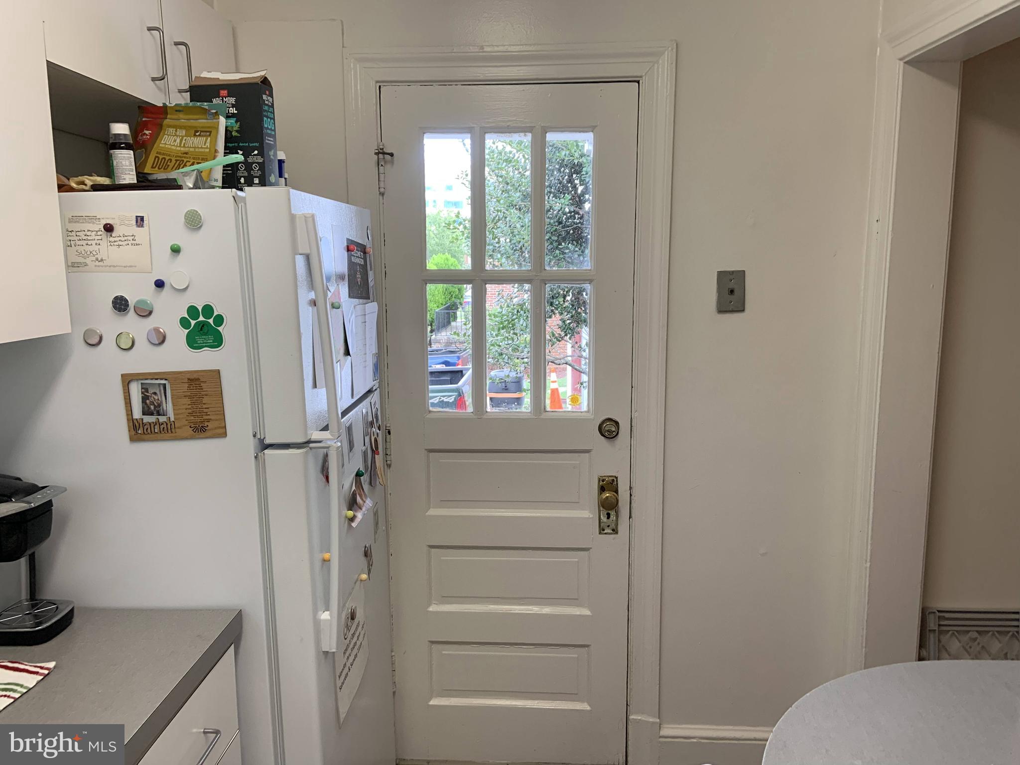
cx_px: 510
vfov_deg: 53.1
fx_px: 766
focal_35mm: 26
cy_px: 382
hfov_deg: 67.3
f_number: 1.8
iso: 80
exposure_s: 1/120
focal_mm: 4.2
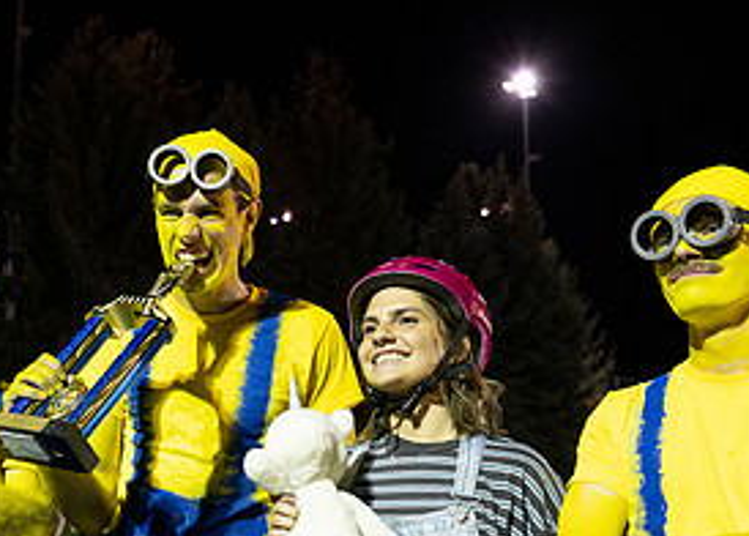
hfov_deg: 34.9
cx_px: 208
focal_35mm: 55
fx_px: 1171
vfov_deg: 25.6
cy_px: 364
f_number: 2.8
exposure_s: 1/800
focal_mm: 24
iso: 6400
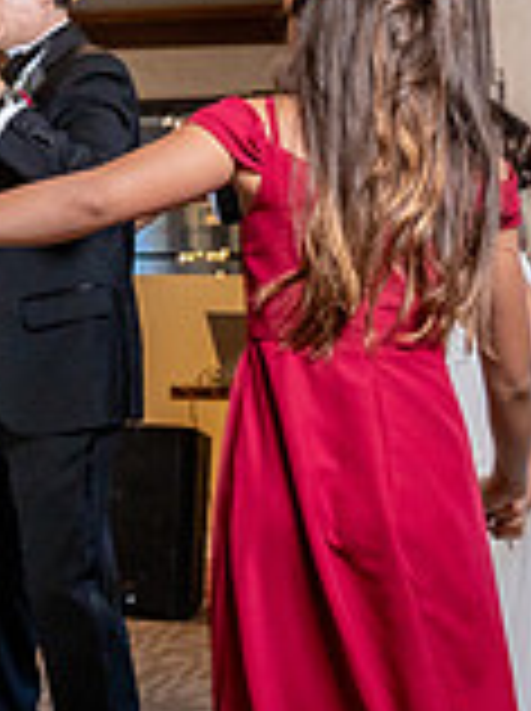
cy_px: 402
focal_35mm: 89
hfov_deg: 15.7
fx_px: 1825
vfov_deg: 22.0
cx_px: -171
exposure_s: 1/200
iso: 2000
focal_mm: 24
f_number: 4
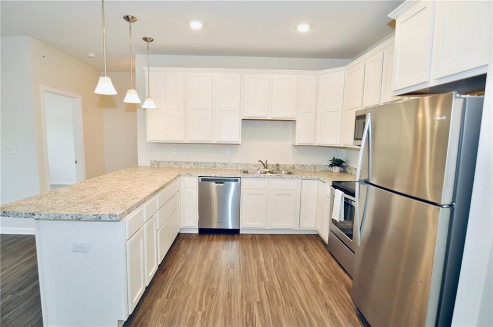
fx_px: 246
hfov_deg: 90.1
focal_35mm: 18
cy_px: 164
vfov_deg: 67.2
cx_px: 246
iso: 400
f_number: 4.5
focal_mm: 12
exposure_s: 1/80
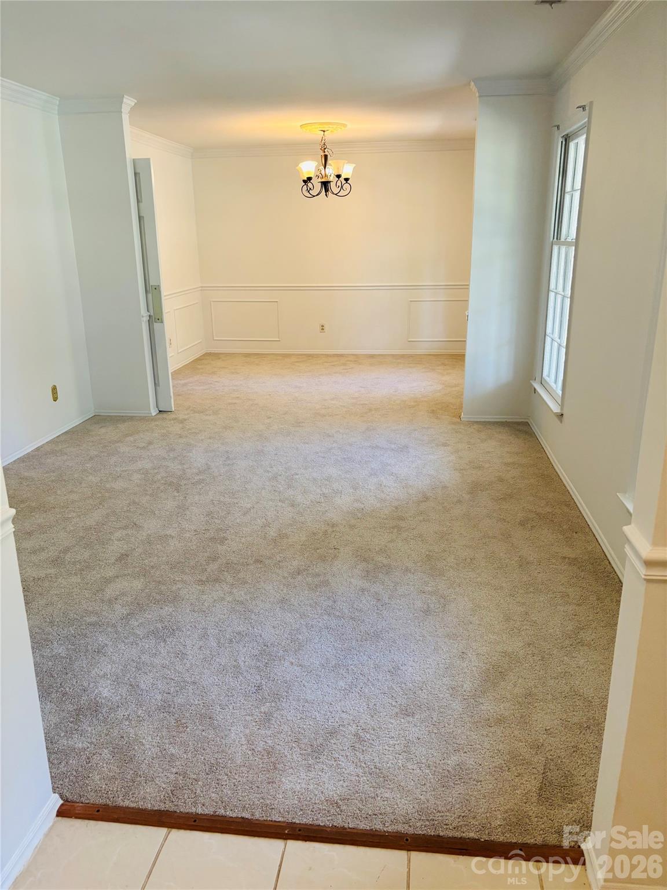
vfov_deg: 67.3
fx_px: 668
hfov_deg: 53.1
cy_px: 445
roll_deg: +0.9
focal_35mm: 26
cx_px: 334
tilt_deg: -18.0
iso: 125
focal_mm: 5.96
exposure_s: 1/120
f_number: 1.6
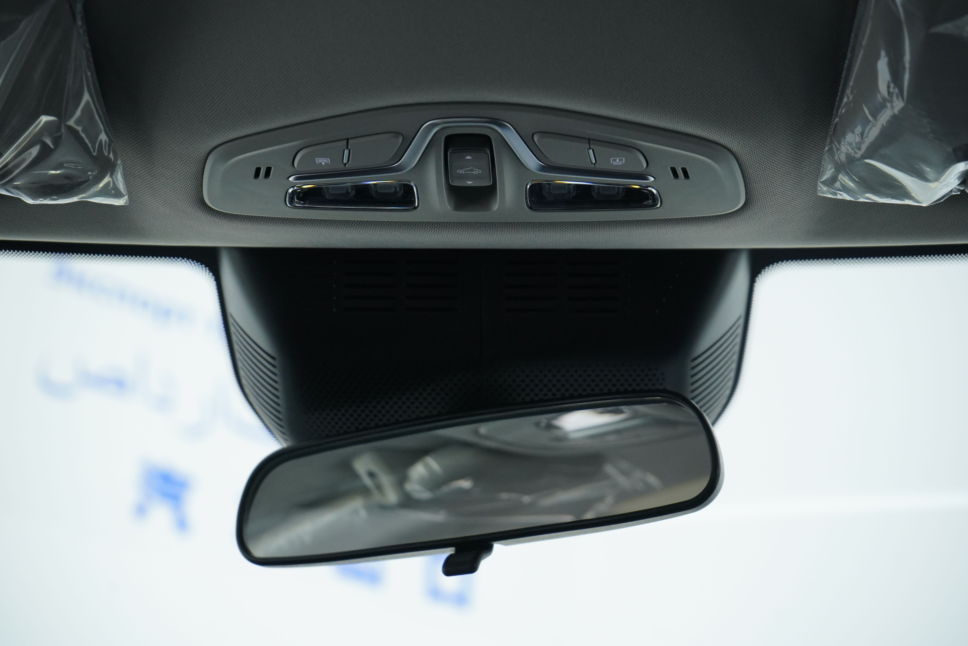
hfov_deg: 28.8
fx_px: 1882
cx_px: 484
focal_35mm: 70
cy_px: 323
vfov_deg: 19.5
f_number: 5.6
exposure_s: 1/125
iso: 2500
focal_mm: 70
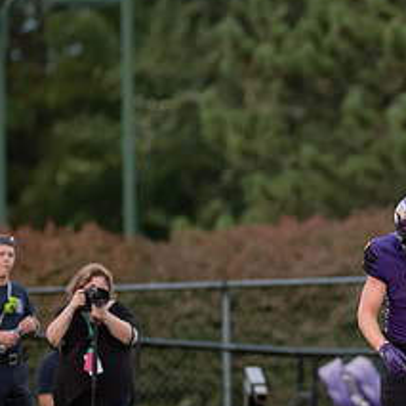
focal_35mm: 694
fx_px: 9209
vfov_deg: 2.5
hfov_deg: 2.5
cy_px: 310
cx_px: 459
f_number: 2.8
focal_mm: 300
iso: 2500
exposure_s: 1/800
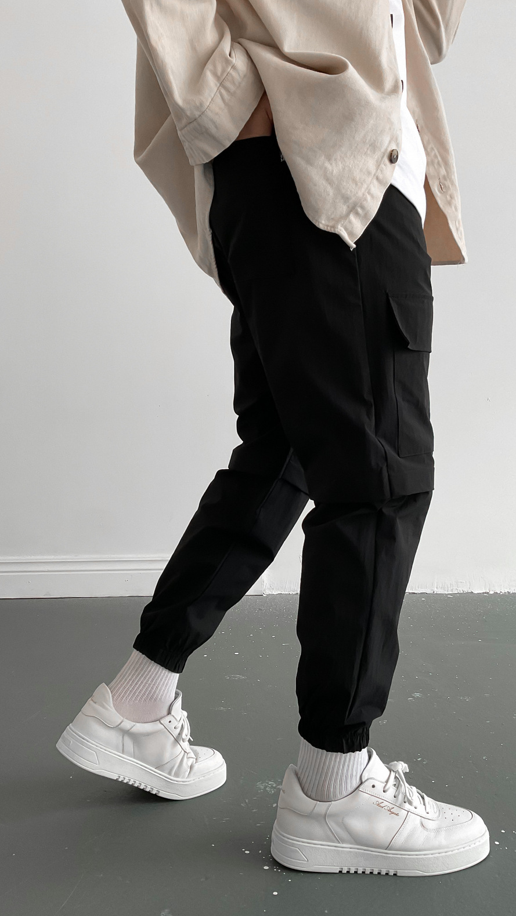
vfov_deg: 61.0
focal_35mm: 32
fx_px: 778
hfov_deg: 36.7
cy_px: 463
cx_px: 246
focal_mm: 3
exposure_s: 1/75
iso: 64
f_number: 1.8
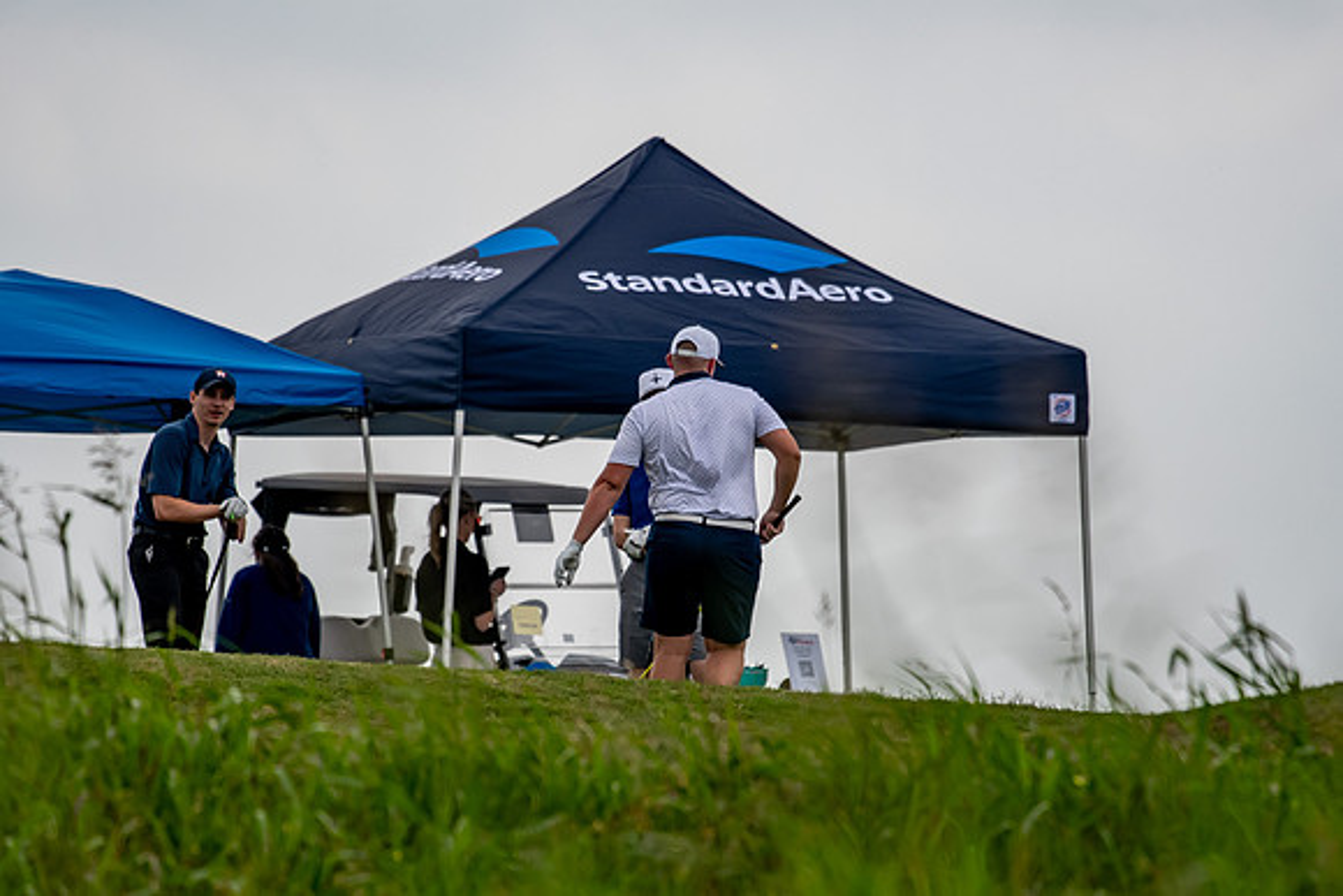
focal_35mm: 585
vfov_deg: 2.4
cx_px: 672
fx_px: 21828
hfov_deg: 3.5
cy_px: 448
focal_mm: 390
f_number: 5.6
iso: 320
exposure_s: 1/2000
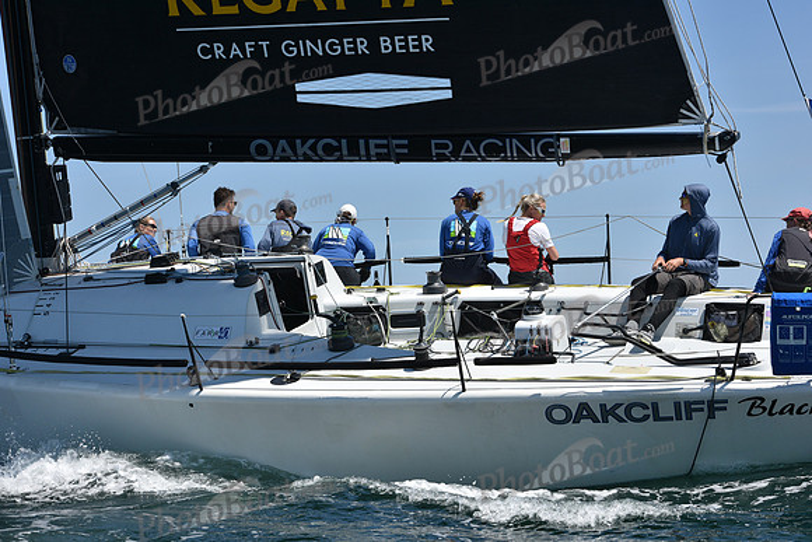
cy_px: 271
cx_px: 406
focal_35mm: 95
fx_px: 2143
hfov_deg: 21.5
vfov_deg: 14.4
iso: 250
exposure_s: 1/1000
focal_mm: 95
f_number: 9
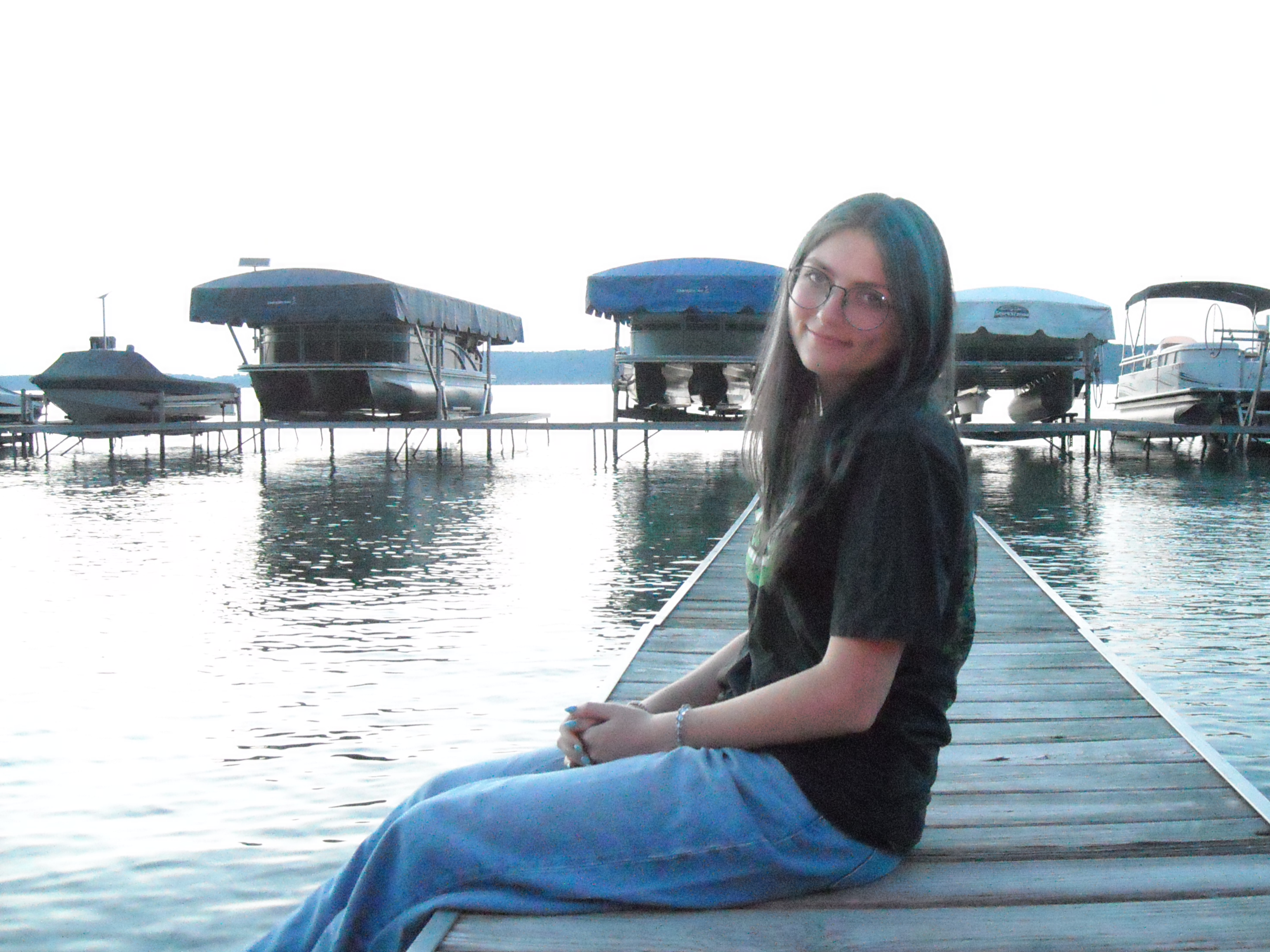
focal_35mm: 39
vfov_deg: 36.8
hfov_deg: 47.8
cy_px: 442
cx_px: 707
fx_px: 1431
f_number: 2.8
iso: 1600
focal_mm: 5.7
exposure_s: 1/60
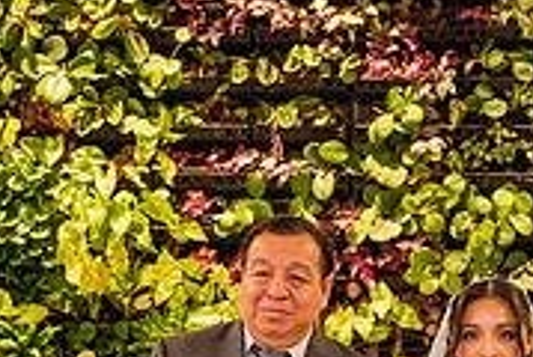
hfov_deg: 6.6
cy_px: 718
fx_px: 4642
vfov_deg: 4.3
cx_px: 100
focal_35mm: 313
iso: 1600
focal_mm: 70
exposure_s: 1/320
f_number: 2.8
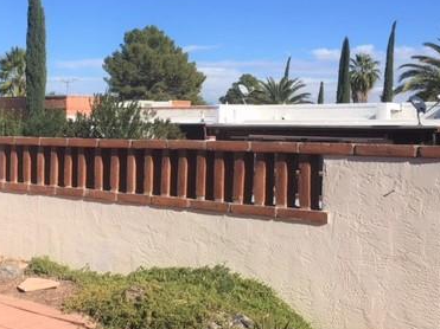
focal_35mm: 50
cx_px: 102
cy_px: 157
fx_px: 635
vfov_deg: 29.1
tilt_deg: -3.0
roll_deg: -0.7
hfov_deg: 37.1
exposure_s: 1/2024
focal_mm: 4.15
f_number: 2.2
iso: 25
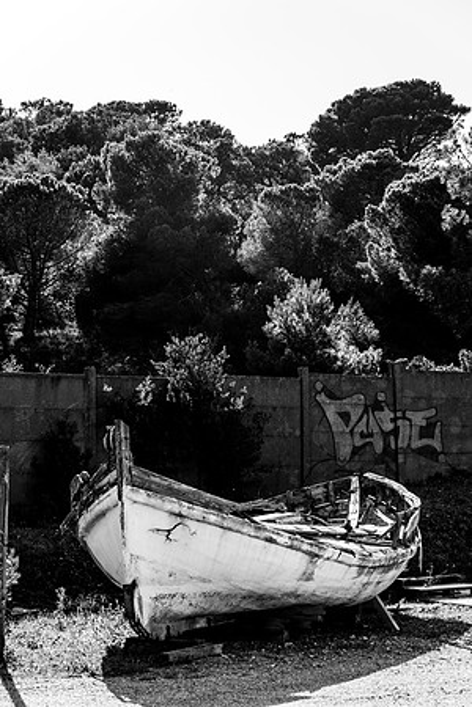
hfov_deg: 18.2
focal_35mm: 75
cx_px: 236
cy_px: 354
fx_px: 1475
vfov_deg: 27.0
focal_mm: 50
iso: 160
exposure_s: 1/550
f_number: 5.6
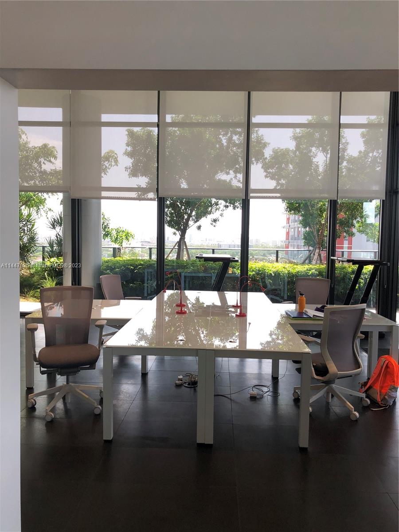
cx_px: 200
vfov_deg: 63.4
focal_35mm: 28
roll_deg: -1.8
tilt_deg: -3.2
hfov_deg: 49.7
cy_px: 266
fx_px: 430
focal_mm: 4
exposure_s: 1/120
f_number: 1.8
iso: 40
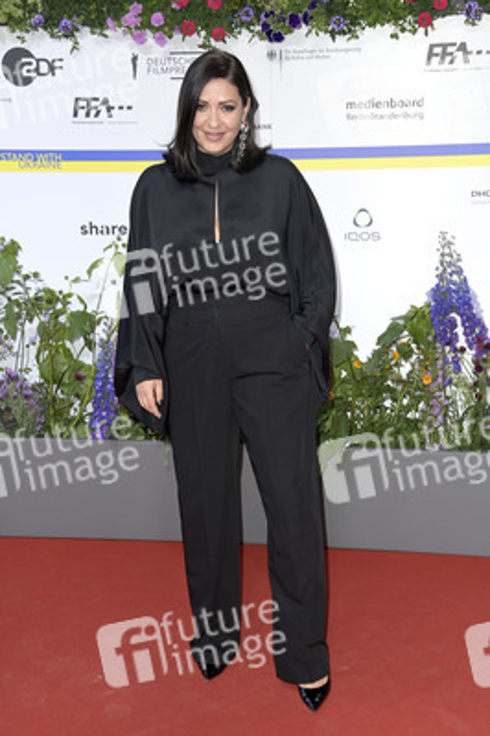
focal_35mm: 58
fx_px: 1186
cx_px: 245
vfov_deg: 34.5
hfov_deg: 23.3
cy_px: 368
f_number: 6.3
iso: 640
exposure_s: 1/200
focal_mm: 58
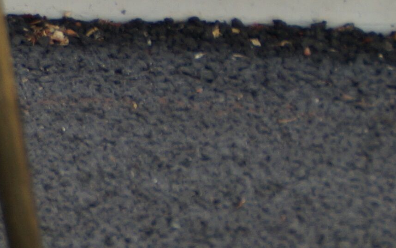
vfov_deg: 4.3
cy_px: 52
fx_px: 3302
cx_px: -667
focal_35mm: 306
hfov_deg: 6.4
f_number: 4.5
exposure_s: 1/60
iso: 100
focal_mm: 35
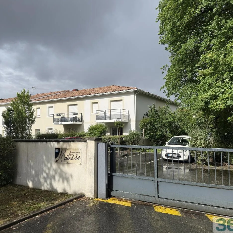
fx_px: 221
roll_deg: +0.7
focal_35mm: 29
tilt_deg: +4.2
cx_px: 119
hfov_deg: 55.6
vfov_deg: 55.6
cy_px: 116
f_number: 1.78
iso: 80
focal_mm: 6.76
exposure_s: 1/4167
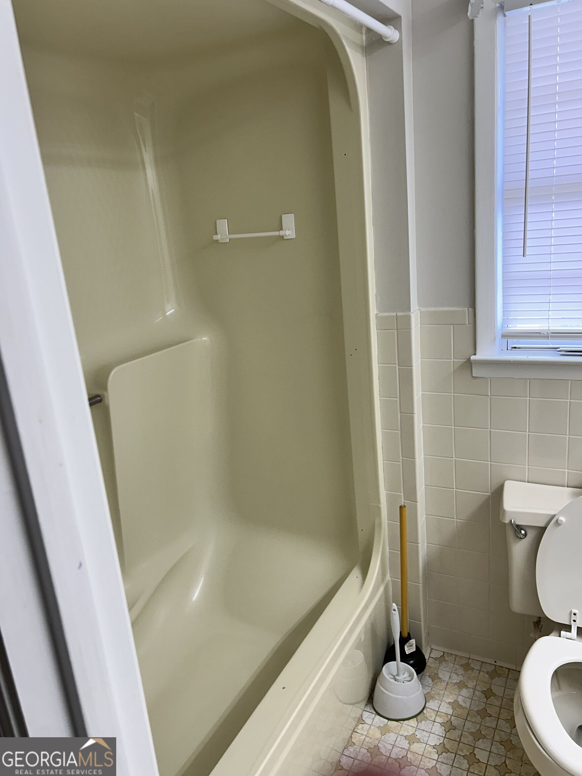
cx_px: 291
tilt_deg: -13.6
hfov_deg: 53.1
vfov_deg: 67.3
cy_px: 388
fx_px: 583
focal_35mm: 26
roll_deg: +6.6
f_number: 1.5
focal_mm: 5.7
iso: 80
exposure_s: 1/120
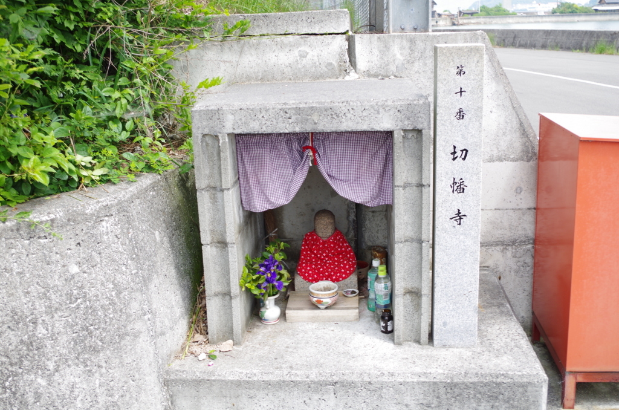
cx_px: 310
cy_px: 205
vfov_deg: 31.7
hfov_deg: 46.5
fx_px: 721
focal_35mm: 42
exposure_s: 1/125
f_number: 5
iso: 100
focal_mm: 28.13
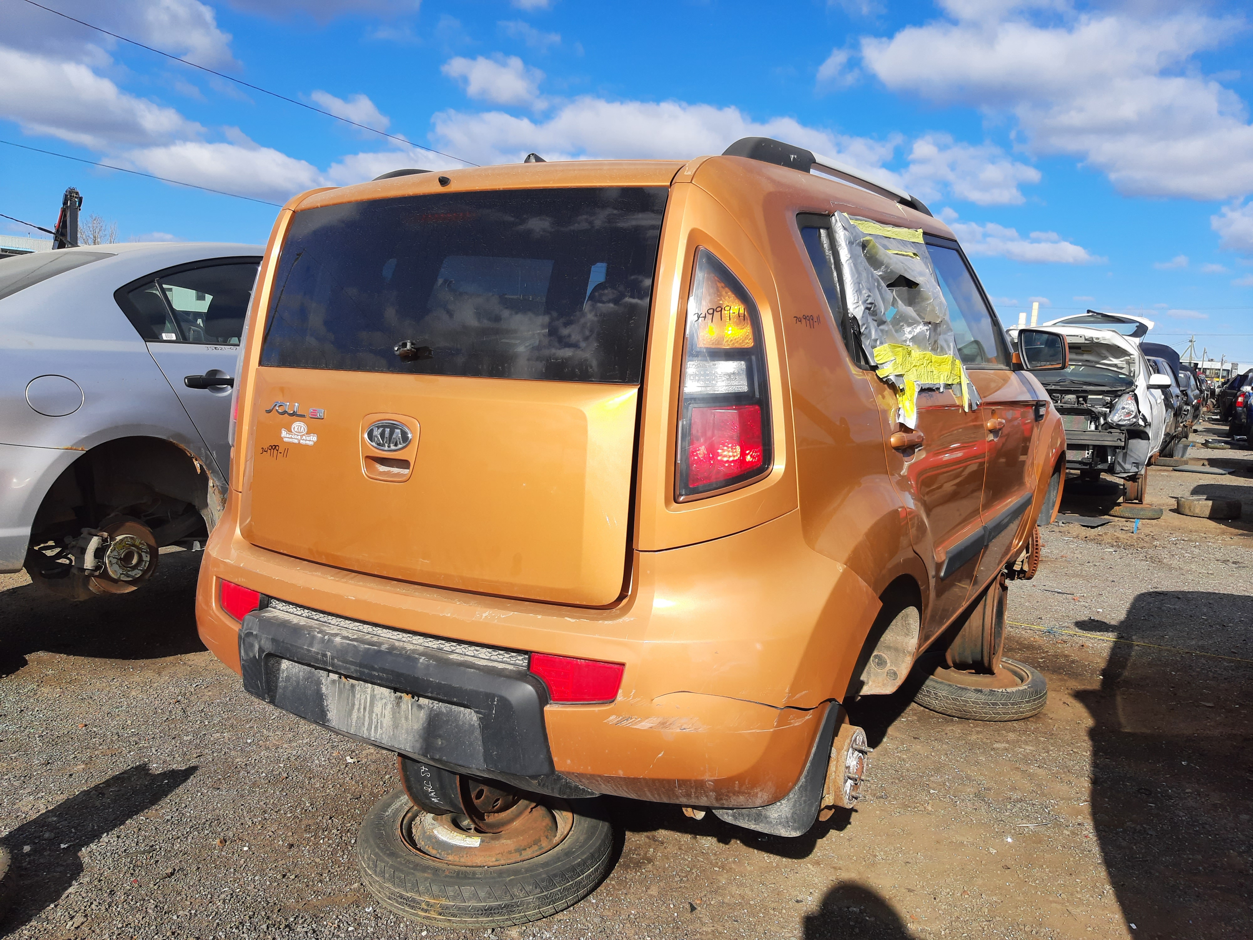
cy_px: 470
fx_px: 941
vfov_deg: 53.1
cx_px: 626
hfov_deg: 67.3
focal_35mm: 26
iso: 40
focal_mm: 3.92
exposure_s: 1/1497
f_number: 1.7
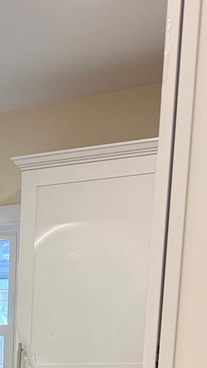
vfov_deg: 23.2
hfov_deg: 14.1
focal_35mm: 78
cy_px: 512
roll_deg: +1.0
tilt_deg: -10.8
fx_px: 760
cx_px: -143
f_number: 1.78
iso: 125
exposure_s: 1/121
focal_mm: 6.76
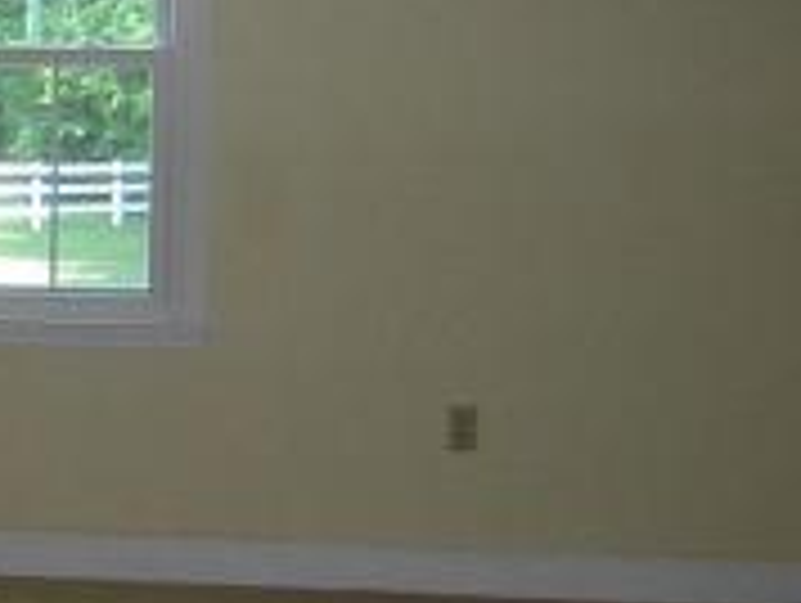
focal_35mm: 117
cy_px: 320
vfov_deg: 12.7
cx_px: -162
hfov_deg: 16.1
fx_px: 2711
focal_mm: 4.7
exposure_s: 1/60.1
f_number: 2.6
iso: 61
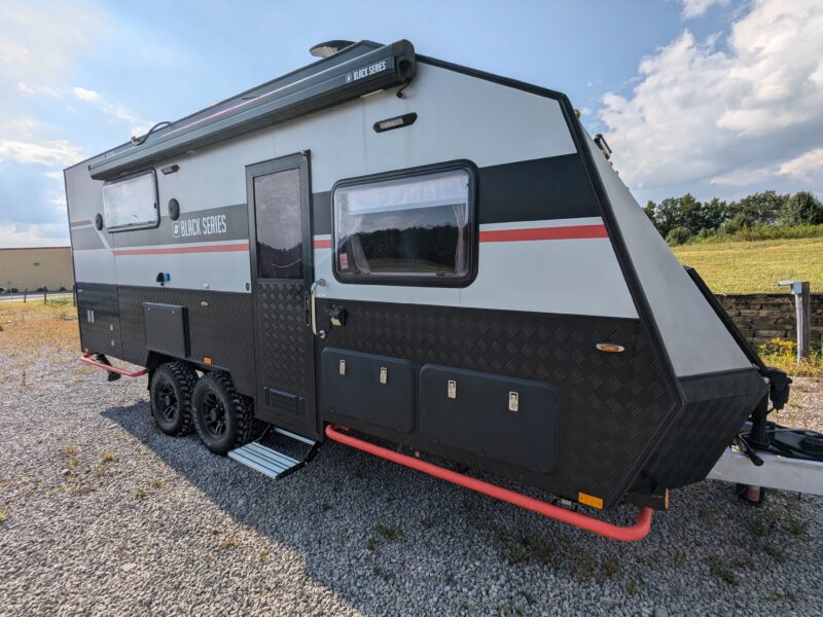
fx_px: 380
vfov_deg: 78.1
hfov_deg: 94.5
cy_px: 308
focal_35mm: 16
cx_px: 412
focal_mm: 2.35
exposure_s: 1/2732
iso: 33
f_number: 2.2
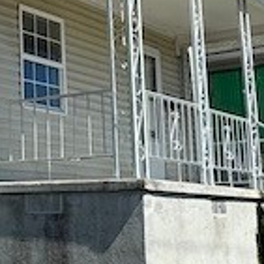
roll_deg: +1.0
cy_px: 66
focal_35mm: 90
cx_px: -34
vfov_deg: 19.2
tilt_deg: +11.3
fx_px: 777
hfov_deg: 18.5
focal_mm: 2.22
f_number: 2.2
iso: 40
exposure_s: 1/1976
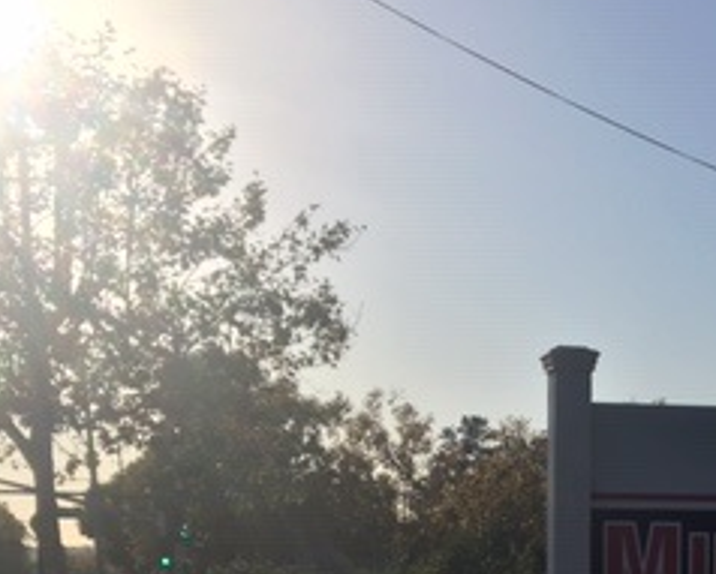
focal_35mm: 76
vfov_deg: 19.2
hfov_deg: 24.5
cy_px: 673
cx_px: 599
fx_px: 1612
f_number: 2.2
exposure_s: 1/4049
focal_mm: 4.15
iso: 25
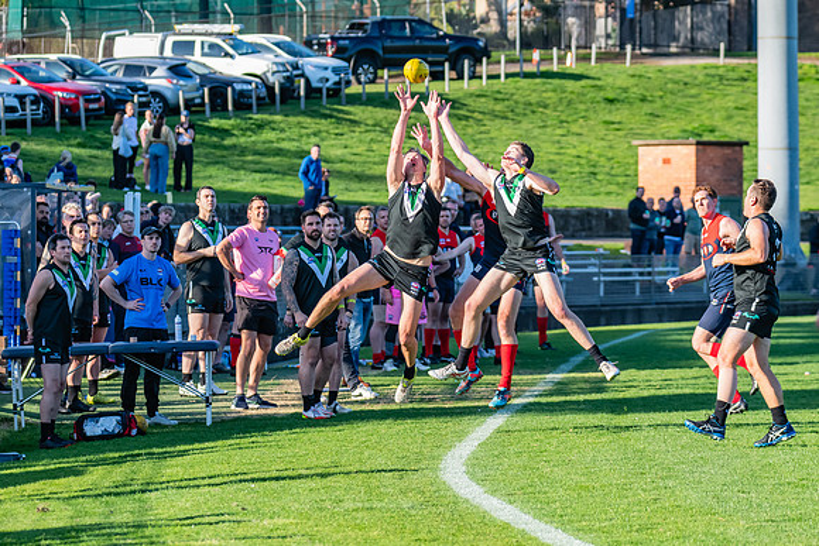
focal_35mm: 211
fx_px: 4808
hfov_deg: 9.7
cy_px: 243
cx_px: 459
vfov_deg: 6.5
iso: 800
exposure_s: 1/1600
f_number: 5.6
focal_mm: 170
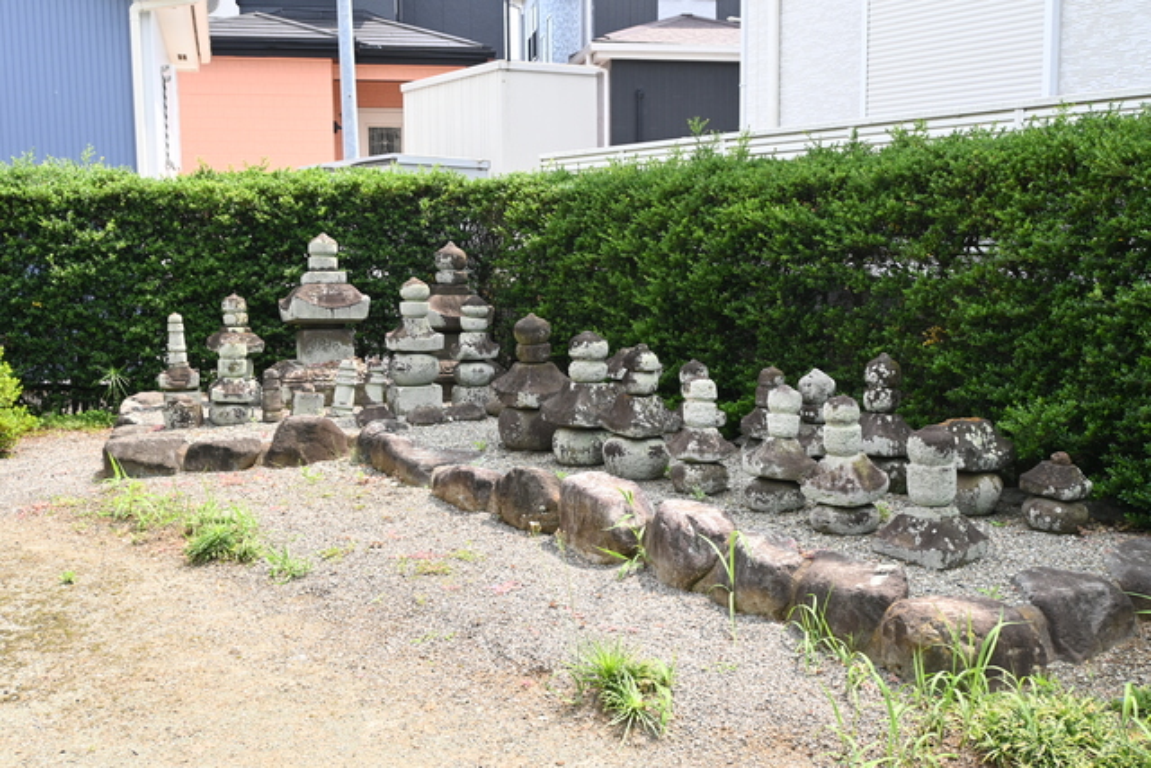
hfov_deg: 52.2
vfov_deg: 36.2
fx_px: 1175
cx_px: 576
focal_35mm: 37
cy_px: 384
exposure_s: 1/160
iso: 320
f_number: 6.3
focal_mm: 24.5
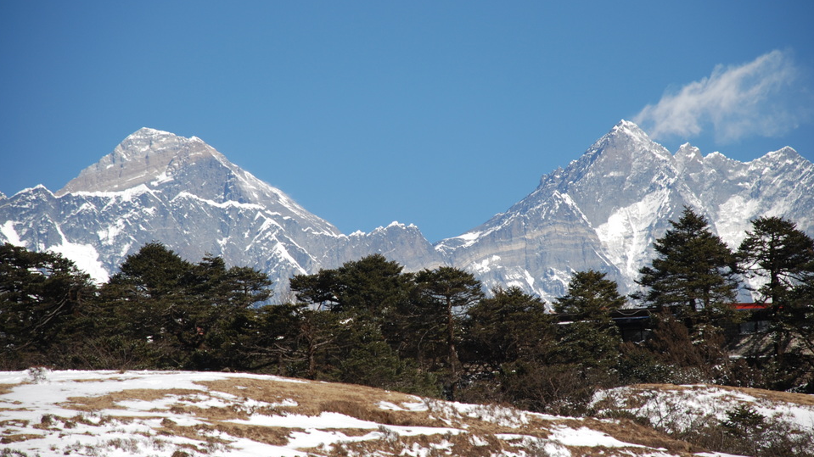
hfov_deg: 9.7
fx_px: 4781
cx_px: 412
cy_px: 211
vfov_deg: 5.5
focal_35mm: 222
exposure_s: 1/500
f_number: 5.6
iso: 100
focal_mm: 135
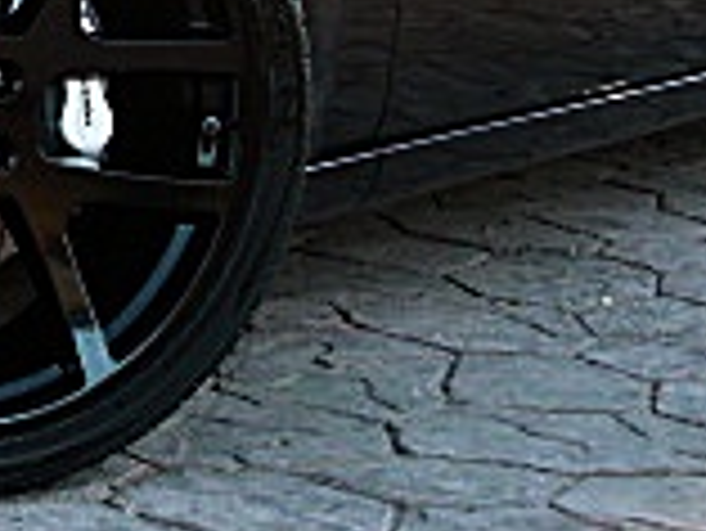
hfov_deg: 13.1
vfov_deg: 10.1
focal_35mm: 147
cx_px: -157
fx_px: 3000
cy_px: 45
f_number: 2.8
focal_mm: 6.3
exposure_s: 1/100
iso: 200
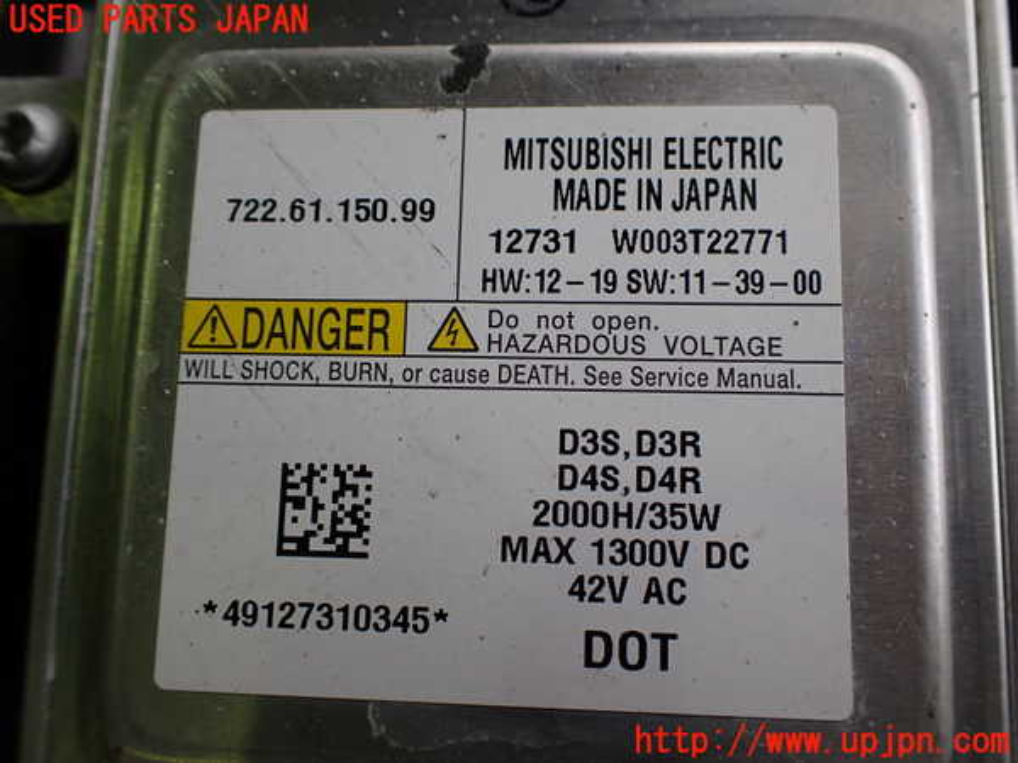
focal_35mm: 30
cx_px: 509
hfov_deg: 60.0
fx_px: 882
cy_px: 382
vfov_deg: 46.8
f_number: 2.3
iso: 100
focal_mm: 5.4
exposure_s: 1/160
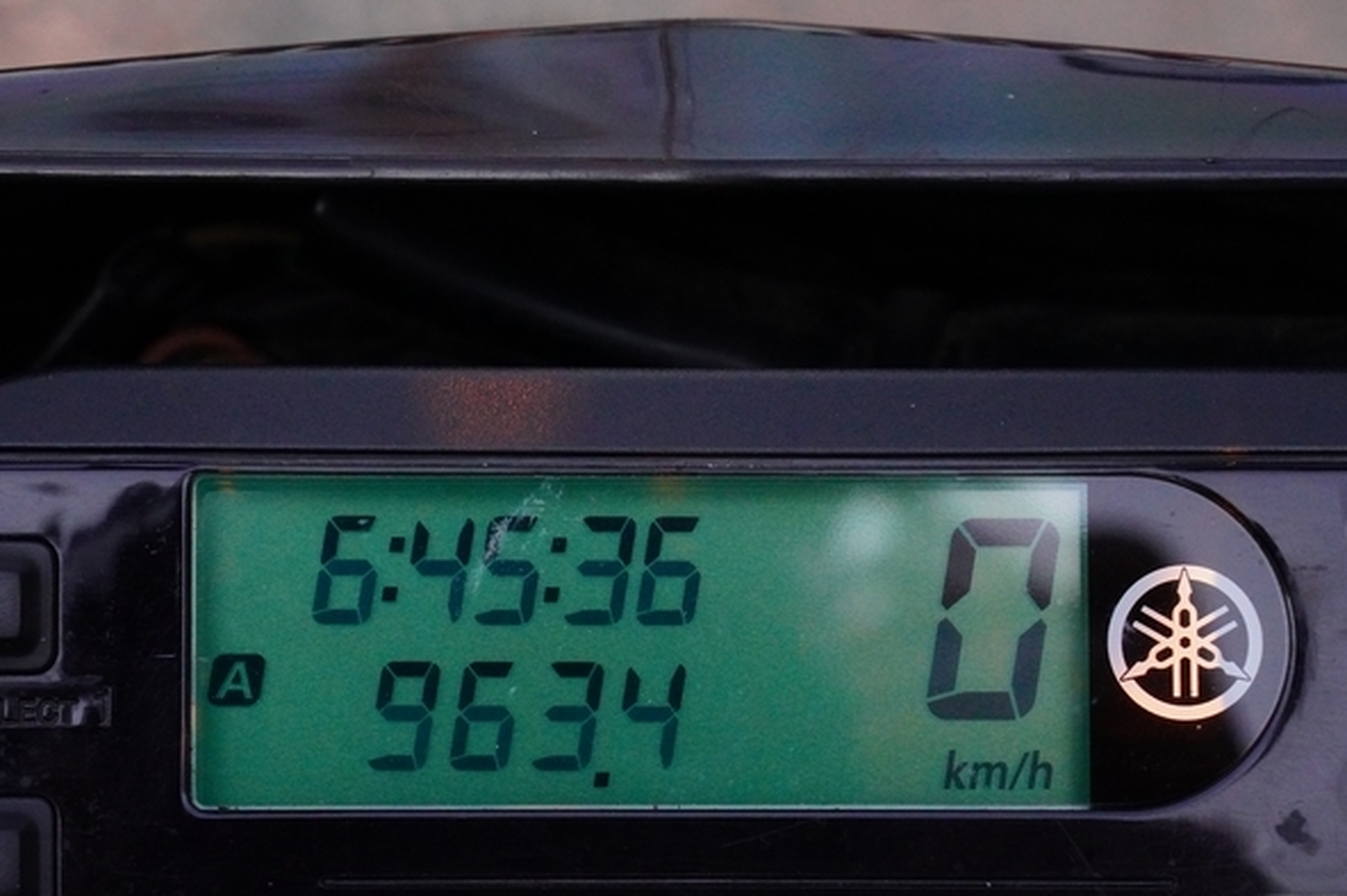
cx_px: 582
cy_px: 547
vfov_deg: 9.6
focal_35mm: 142
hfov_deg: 14.5
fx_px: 5310
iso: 8000
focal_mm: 105
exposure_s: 1/125
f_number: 16
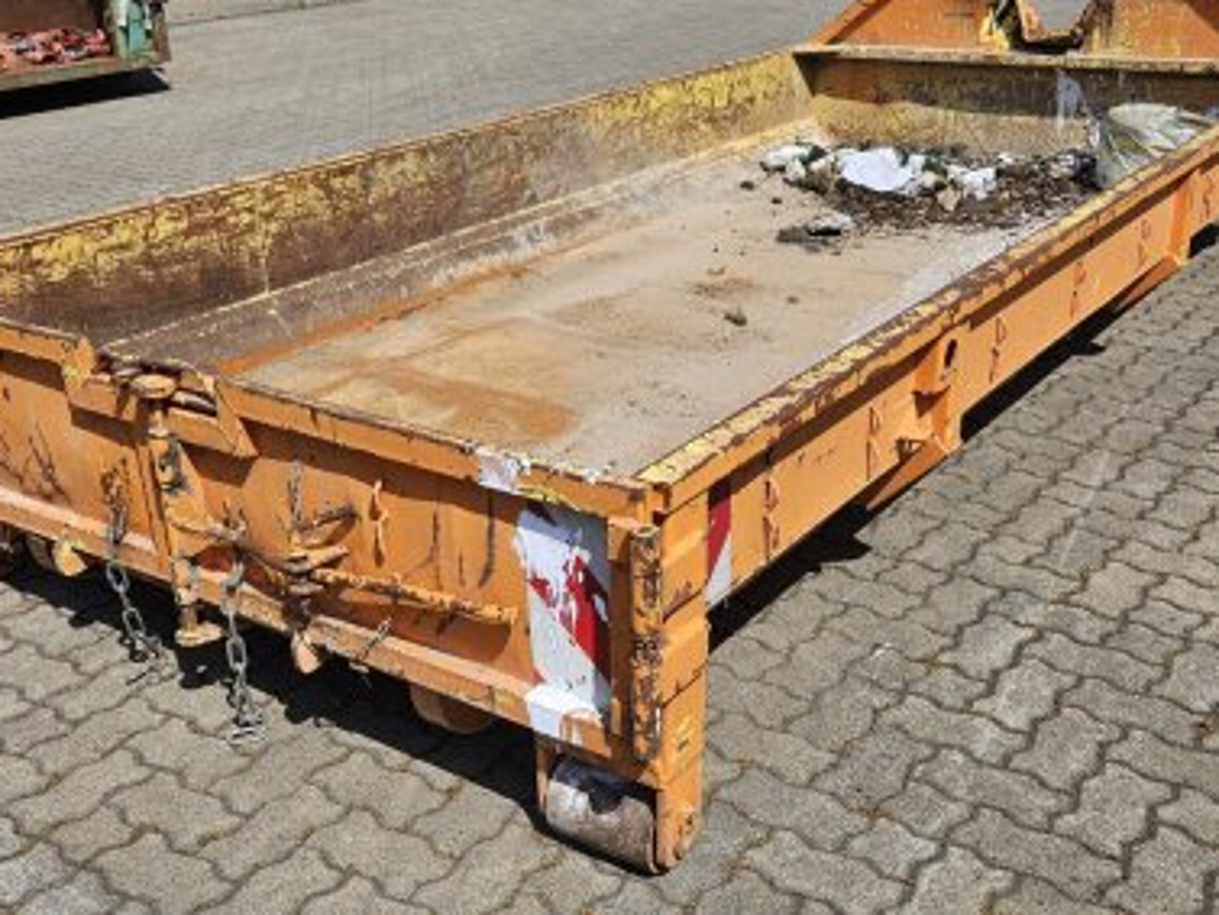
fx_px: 1374
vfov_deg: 36.7
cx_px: 582
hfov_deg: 47.8
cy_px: 546
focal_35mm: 39
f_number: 1.8
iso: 25
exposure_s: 1/2607
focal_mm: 5.4
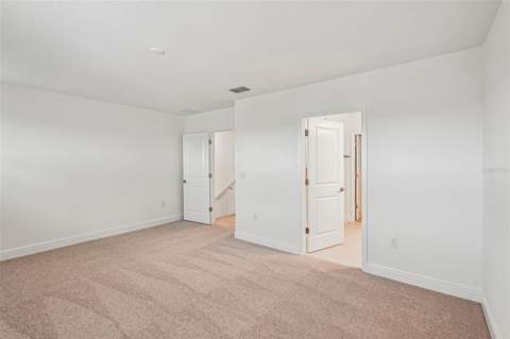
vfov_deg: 73.6
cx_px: 255
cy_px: 170
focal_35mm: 16
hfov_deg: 96.8
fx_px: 226
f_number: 8
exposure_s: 1/25
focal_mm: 16
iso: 400
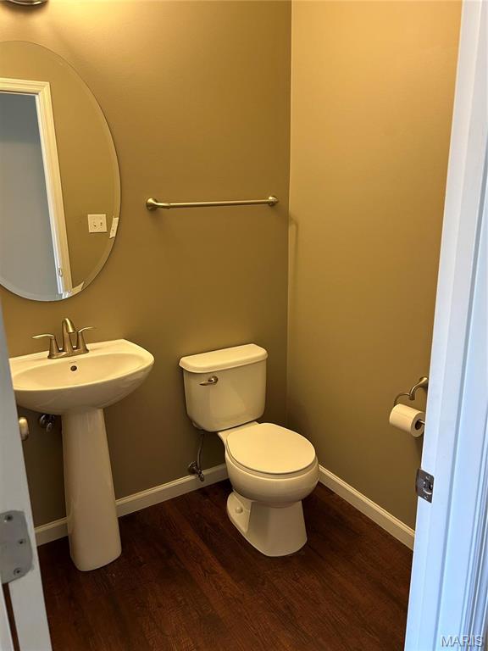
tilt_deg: -15.3
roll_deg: +0.9
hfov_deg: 53.1
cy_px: 326
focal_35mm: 26
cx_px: 244
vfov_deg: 67.3
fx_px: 489
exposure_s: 1/60
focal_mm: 5.7
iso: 160
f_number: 1.5
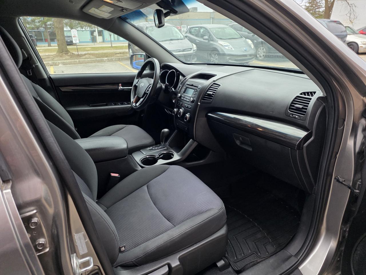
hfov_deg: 73.9
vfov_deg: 58.9
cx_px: 183
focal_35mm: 23
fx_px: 243
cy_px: 138
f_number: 1.7
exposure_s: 1/120
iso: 500
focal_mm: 6.25
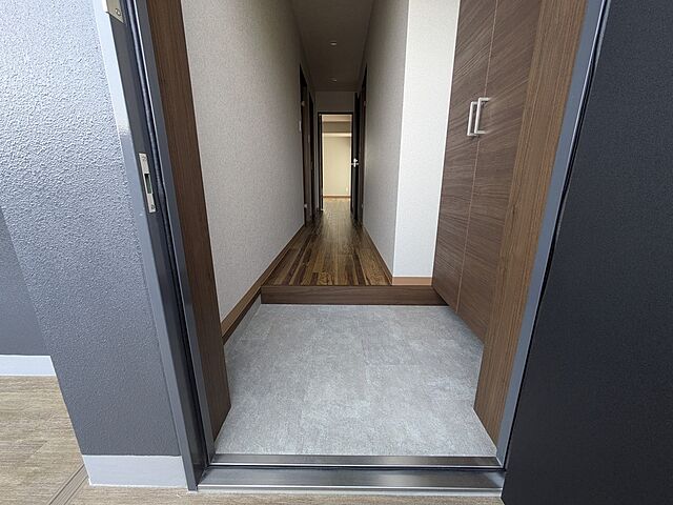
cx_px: 336
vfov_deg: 85.7
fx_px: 272
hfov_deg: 102.1
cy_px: 252
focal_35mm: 14
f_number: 2.2
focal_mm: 1.83
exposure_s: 1/120
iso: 92
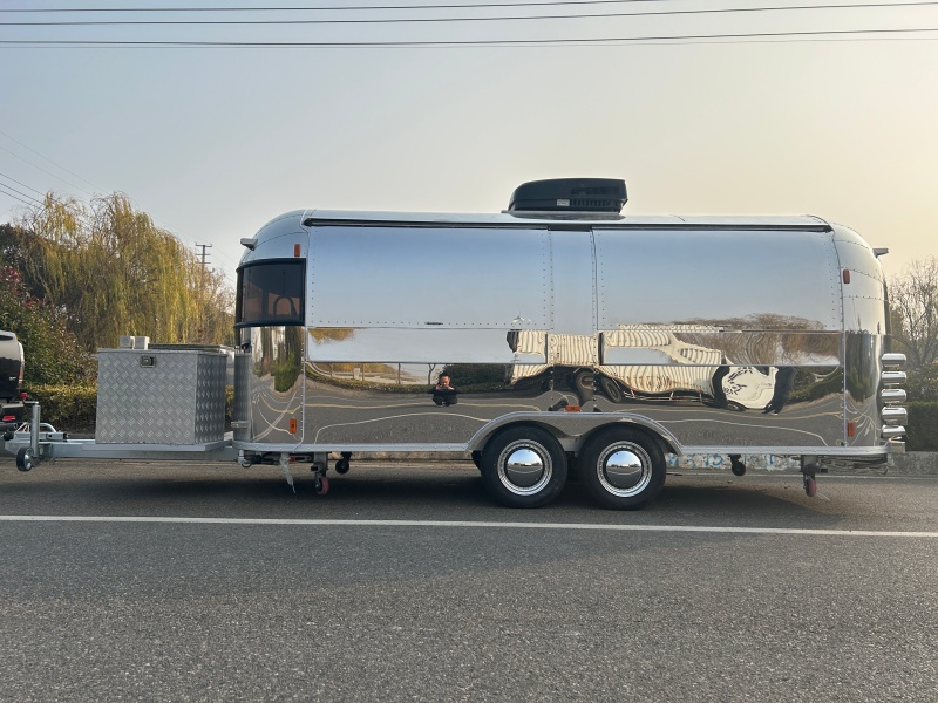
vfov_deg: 53.1
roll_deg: -0.6
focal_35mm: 26
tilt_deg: +3.7
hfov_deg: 67.3
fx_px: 705
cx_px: 469
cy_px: 352
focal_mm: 5.7
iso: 50
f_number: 1.5
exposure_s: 1/5587
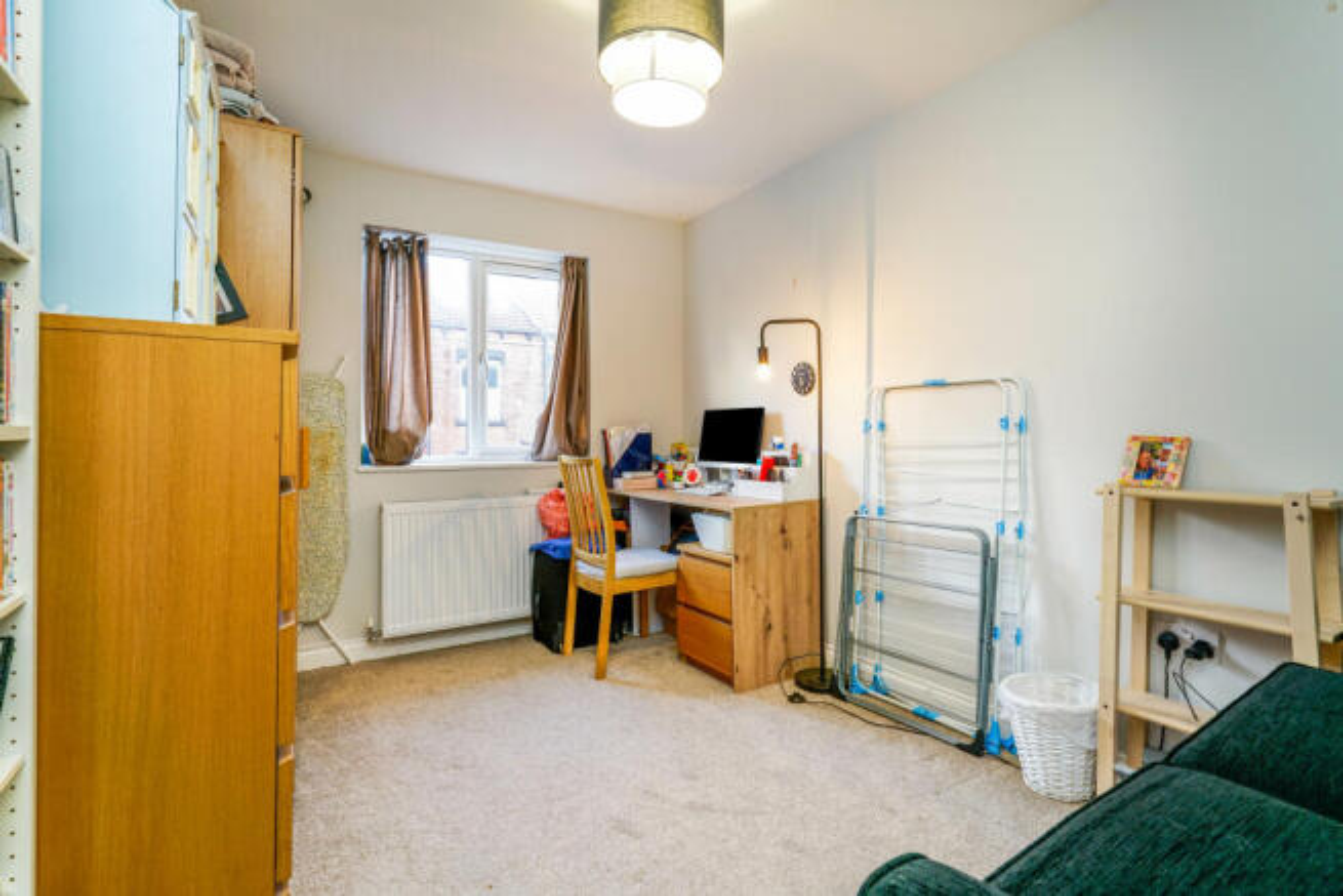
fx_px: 634
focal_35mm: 17
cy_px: 448
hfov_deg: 93.3
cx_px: 672
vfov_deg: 70.5
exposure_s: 1/10
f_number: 8
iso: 400
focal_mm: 17
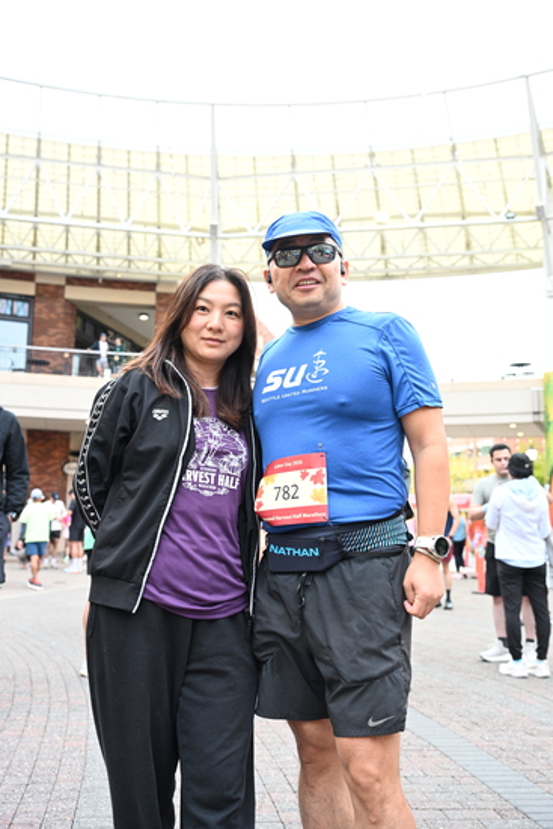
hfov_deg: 38.4
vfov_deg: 55.1
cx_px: 276
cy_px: 414
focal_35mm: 34
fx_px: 794
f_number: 4
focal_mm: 34.5
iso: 2000
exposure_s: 1/160
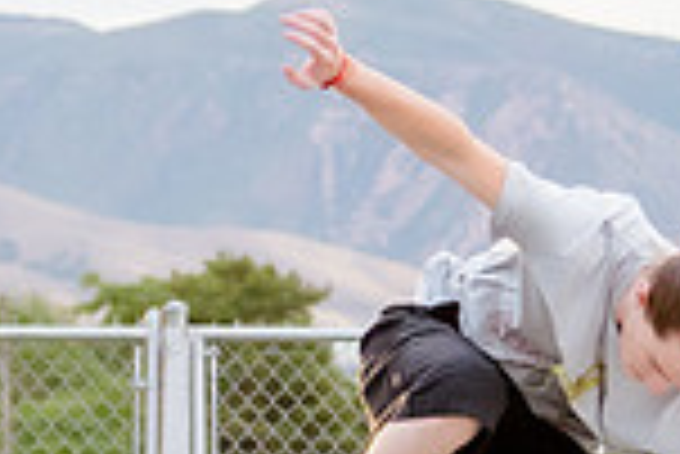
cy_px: 177
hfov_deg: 5.1
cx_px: 17
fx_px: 7657
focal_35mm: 405
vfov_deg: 3.4
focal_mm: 65
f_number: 4
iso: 2500
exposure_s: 1/640
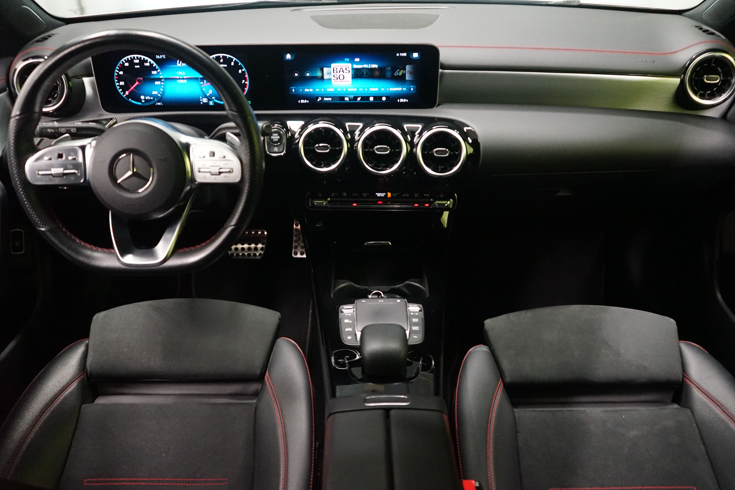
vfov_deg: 43.6
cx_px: 371
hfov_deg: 61.9
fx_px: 612
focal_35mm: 30
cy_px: 247
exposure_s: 1/60
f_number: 3.5
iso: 6400
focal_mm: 29
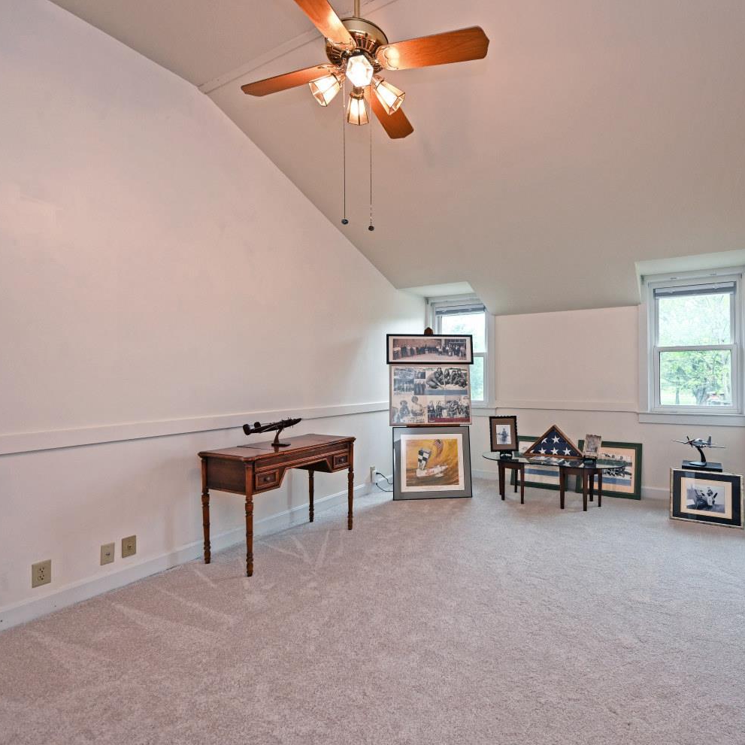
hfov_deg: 79.8
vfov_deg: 80.7
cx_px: 446
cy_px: 375
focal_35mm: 18
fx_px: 438
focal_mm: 14
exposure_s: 1/60
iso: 280
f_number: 4
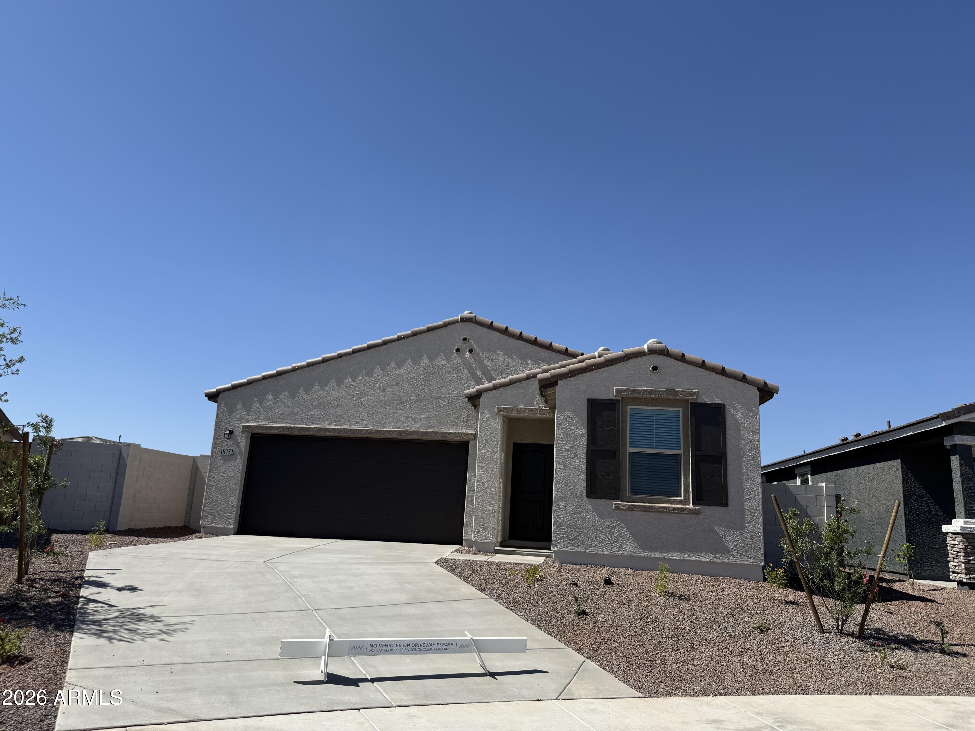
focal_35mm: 24
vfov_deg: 56.8
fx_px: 676
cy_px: 366
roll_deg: -3.2
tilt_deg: +12.9
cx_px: 488
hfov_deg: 71.6
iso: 80
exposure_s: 1/6711
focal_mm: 6.76
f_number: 1.78
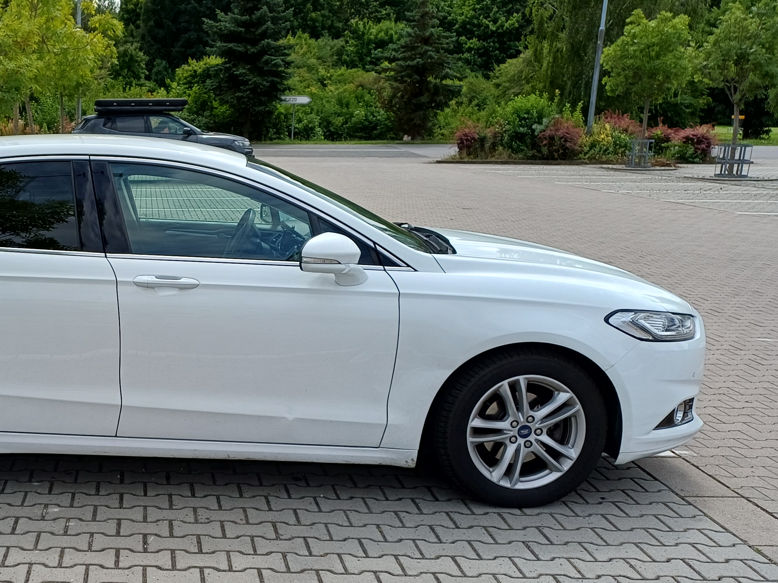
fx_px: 1011
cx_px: 118
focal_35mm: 45
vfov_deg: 32.2
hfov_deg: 39.8
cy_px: 316
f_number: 1.8
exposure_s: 1/1178
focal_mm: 4.65
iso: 50
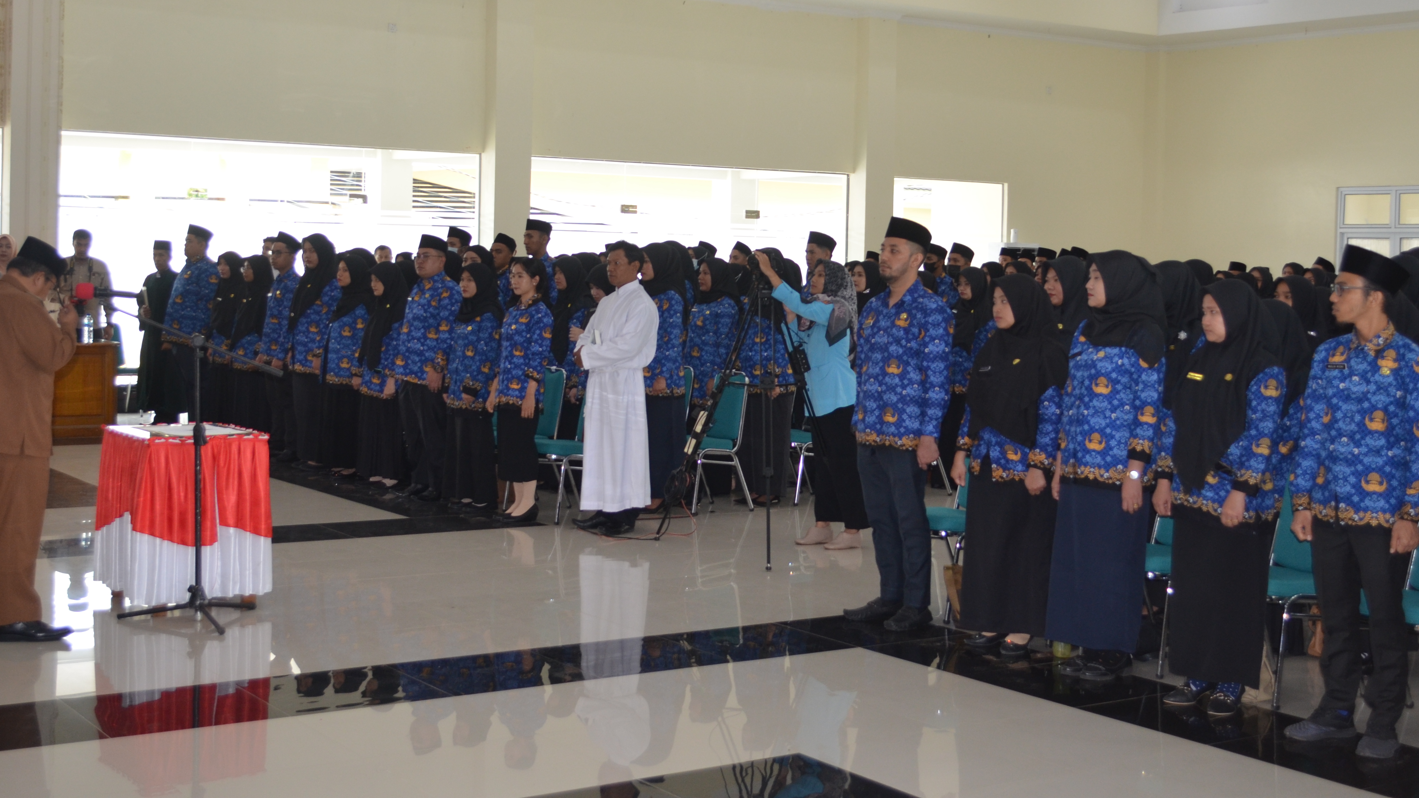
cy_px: 280
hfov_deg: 41.3
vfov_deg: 23.9
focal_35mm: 50
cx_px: 701
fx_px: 1881
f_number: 4.2
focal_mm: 26
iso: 400
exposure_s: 1/100
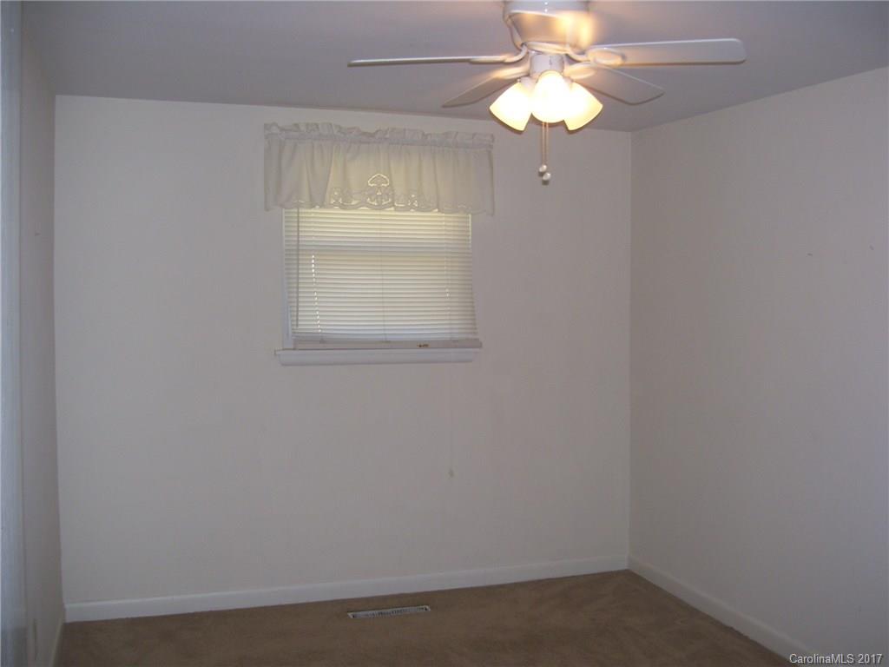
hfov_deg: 51.4
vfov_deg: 39.7
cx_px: 444
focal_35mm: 36
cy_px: 334
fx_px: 925
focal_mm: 6
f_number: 2.7
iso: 80
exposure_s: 1/60
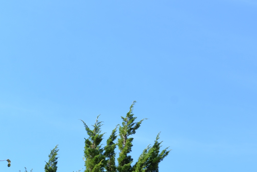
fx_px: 878
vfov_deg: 10.7
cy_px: 263
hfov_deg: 15.2
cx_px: 403
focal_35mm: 123
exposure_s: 1/200
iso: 125
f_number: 8
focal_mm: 35
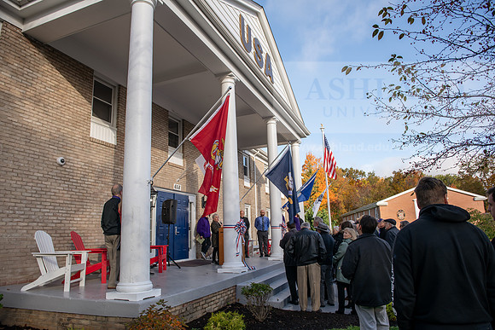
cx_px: 248
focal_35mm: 26
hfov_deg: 69.4
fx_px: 358
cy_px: 165
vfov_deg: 49.6
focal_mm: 26
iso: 160
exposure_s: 1/500
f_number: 4
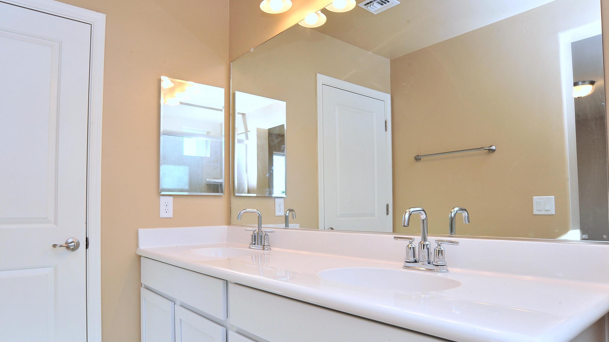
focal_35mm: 22
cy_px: 189
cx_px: 274
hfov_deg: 81.0
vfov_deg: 51.4
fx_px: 355
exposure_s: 1/50
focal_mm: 18
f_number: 13
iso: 640
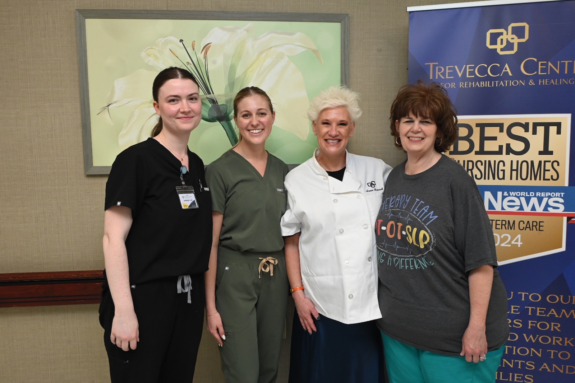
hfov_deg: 61.9
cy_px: 192
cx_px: 288
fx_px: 479
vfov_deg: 43.6
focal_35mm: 30
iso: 3200
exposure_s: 1/125
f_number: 9
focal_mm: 30
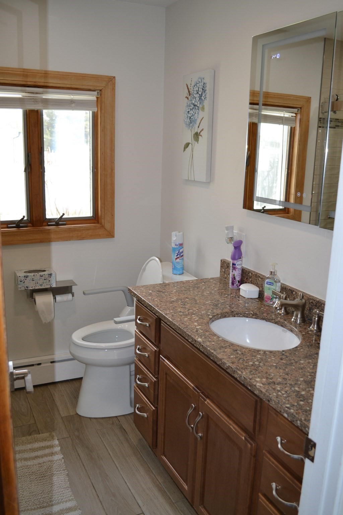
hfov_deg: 40.0
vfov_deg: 57.2
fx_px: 472
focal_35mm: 33
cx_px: 172
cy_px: 258
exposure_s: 1/125
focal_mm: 22
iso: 400
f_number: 4
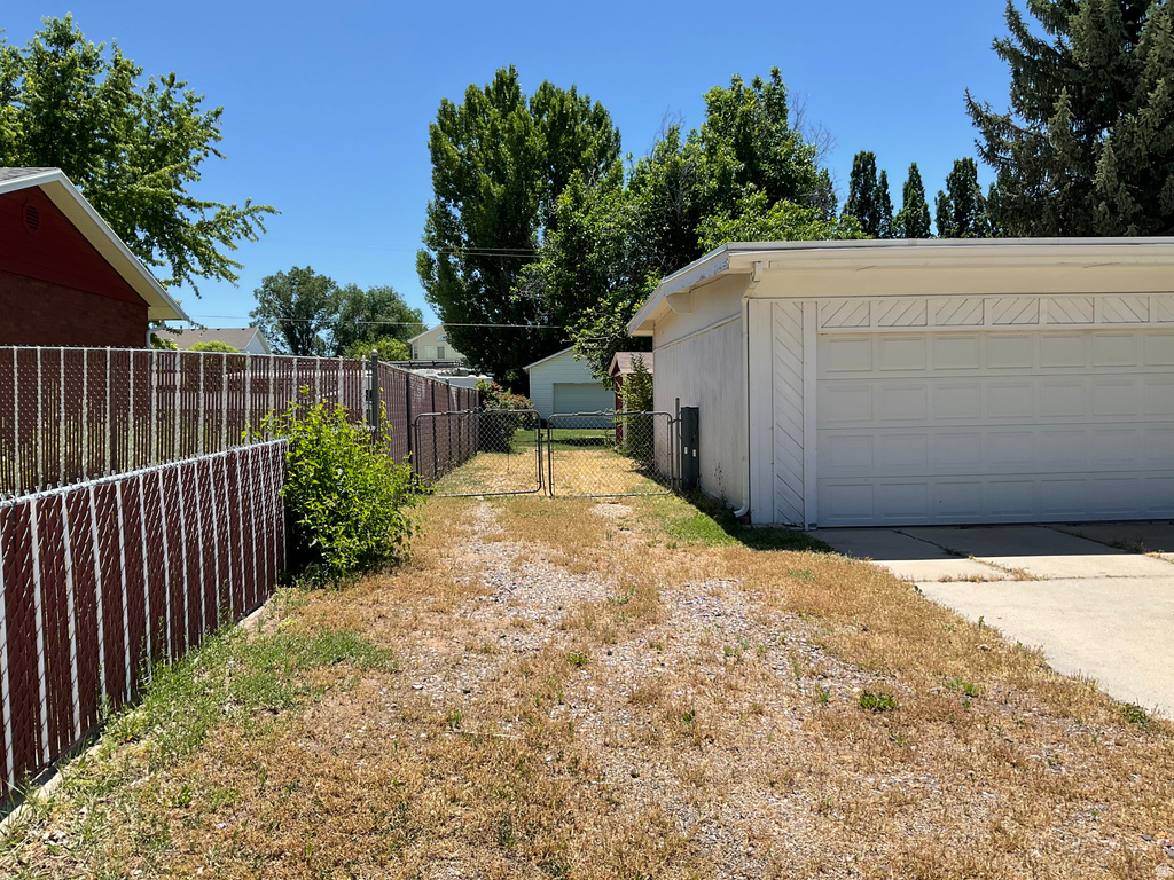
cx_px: 587
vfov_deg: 48.2
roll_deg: +0.1
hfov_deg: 61.7
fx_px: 984
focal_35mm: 29
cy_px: 440
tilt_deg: -3.1
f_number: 1.8
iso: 16
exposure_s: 1/1577
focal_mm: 3
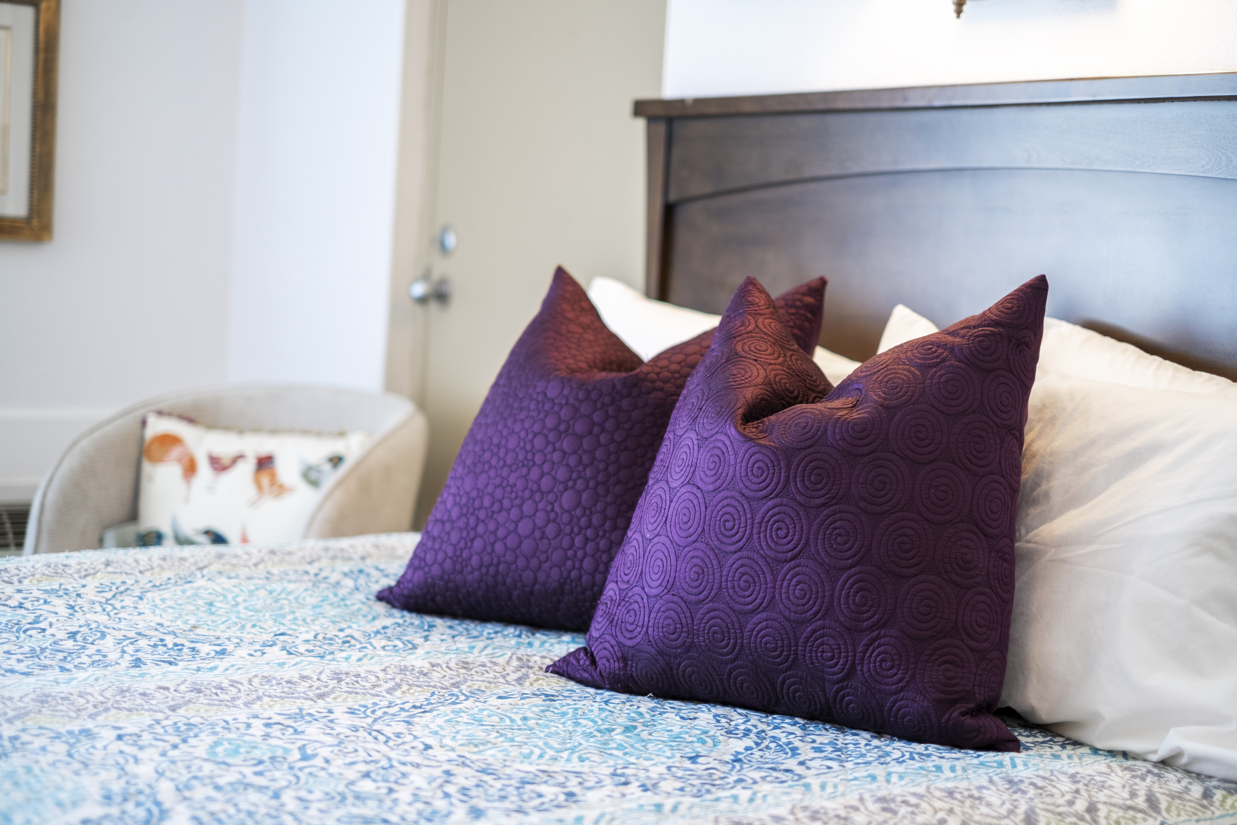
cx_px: 618
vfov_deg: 25.5
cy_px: 412
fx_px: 1821
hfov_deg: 37.5
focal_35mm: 53
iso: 320
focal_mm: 35
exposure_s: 1/105
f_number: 1.4
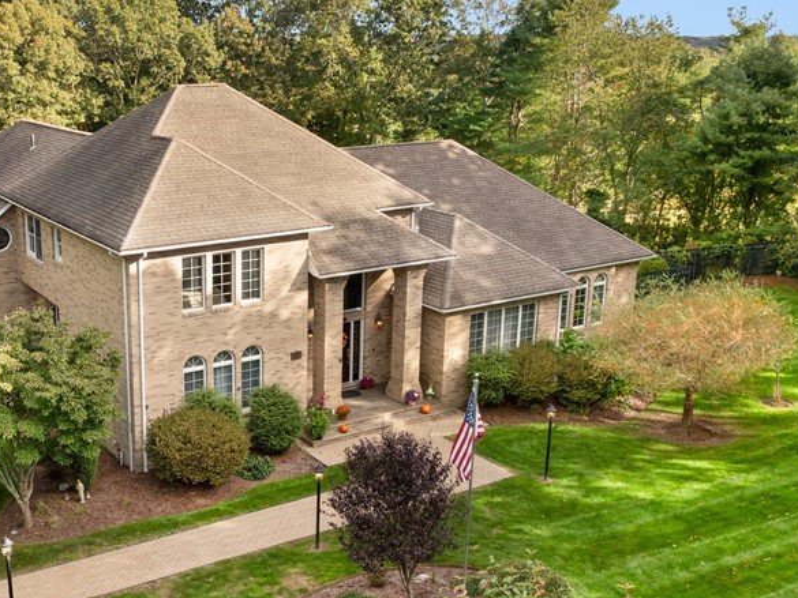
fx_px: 968
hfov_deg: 43.7
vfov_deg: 34.4
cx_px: 226
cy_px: 294
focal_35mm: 42
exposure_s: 1/400
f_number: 2.8
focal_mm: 12.29
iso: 100
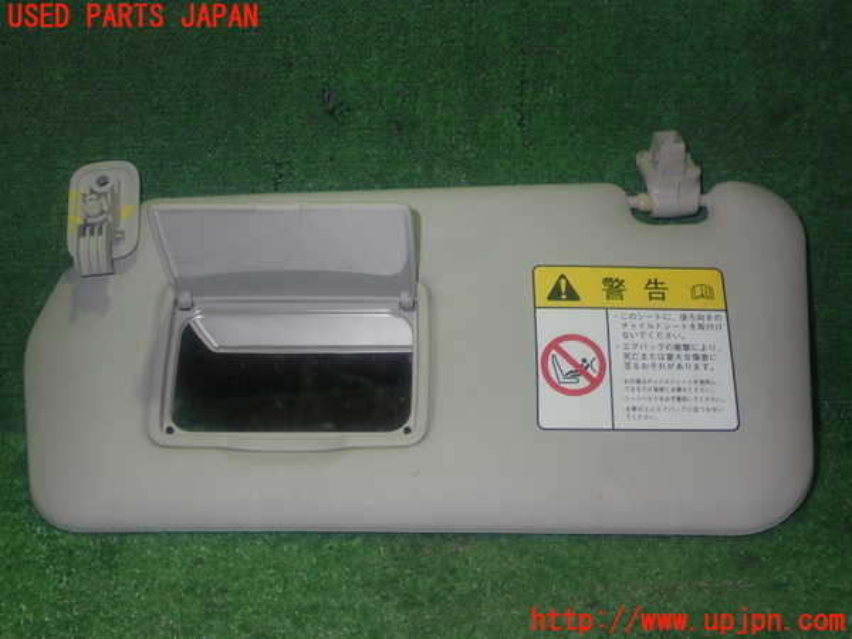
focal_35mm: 47
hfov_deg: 40.4
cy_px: 320
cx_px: 426
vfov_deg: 30.9
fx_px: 1157
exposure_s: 1/50
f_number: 3.1
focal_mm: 8.4
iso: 200
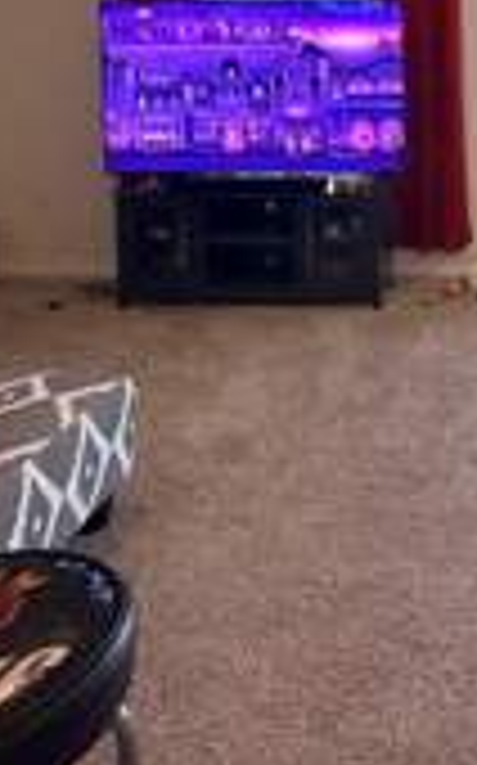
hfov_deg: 27.9
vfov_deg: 43.3
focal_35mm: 42
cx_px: 518
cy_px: 81
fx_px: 875
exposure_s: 1/60
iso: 200
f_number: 2.2
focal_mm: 2.22
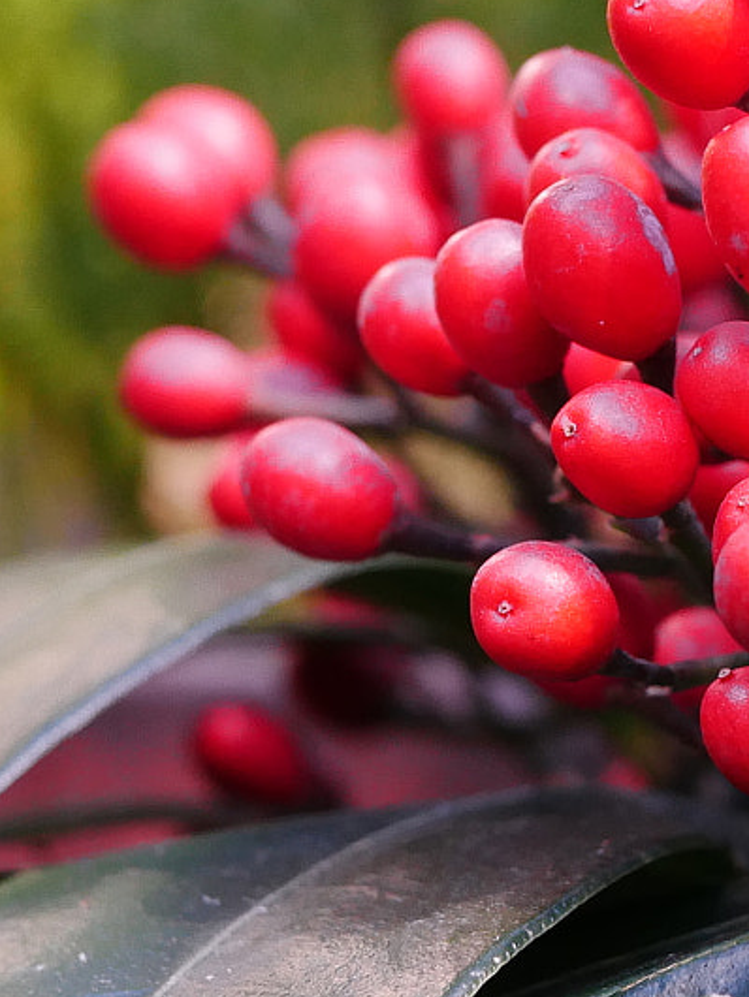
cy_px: 457
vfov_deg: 13.1
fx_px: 4353
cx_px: 676
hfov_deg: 9.8
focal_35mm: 151
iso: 800
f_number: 4
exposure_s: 1/13
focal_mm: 25
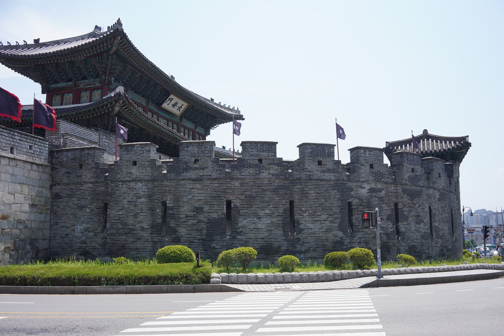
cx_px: 252
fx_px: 490
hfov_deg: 54.4
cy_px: 168
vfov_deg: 37.9
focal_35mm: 35
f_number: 14
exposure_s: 1/125
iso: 200
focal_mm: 35
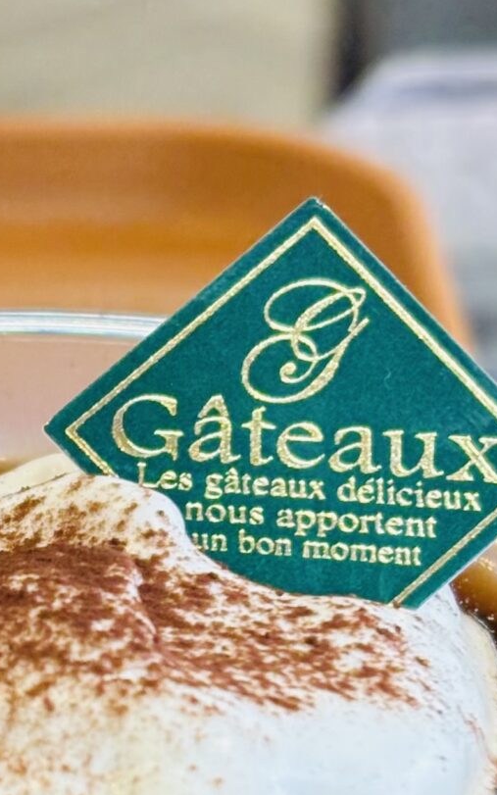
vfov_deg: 12.0
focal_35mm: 174
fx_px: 3770
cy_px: 657
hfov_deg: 7.5
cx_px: -102
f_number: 1.6
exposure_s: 1/60
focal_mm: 5.96
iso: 32
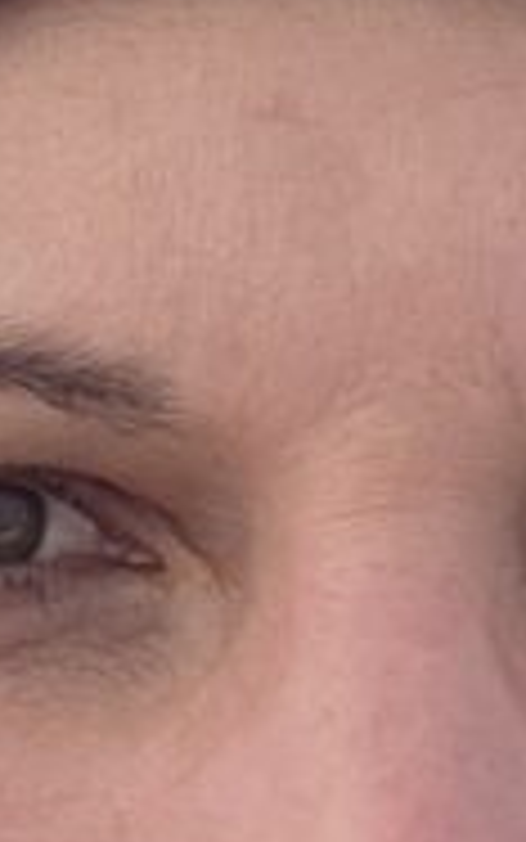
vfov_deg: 11.9
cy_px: -45
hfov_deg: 7.4
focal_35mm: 174
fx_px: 3988
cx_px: 746
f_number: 2.2
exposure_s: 1/285
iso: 25
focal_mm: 2.71
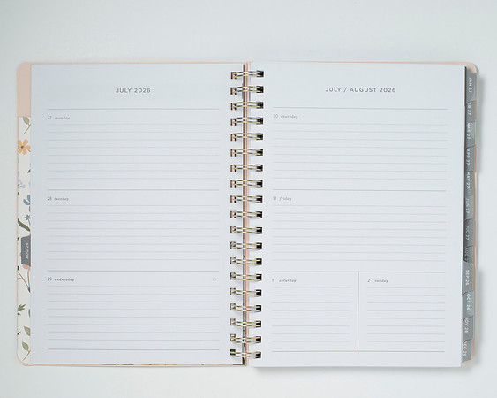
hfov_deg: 29.4
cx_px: 256
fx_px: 949
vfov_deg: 23.6
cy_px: 224
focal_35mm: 65
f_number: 9
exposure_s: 1/200
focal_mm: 50
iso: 200
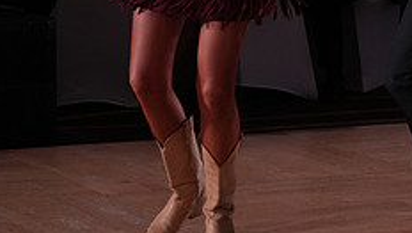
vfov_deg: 6.0
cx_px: 337
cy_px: -132
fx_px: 2176
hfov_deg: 10.8
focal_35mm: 199
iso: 1600
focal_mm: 76
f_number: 4
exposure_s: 1/400
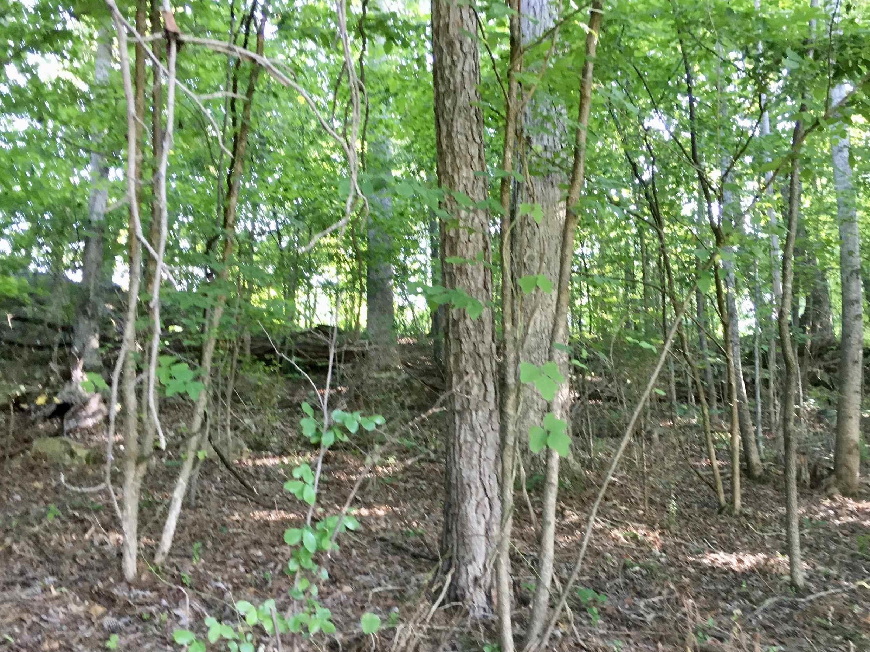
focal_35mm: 36
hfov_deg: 51.3
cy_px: 390
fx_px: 905
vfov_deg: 39.5
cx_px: 482
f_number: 2.2
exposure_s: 1/30
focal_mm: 4.15
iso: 125
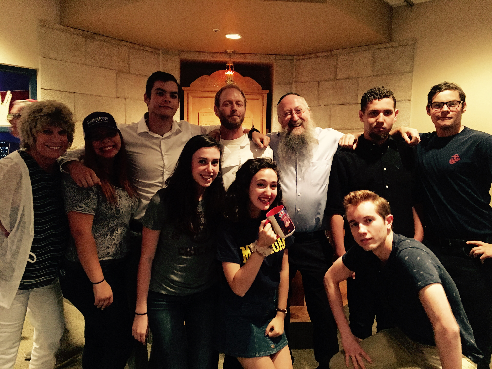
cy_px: 184
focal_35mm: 29
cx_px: 246
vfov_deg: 48.2
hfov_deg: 61.7
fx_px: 412
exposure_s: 1/15
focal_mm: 4.15
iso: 500
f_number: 2.2
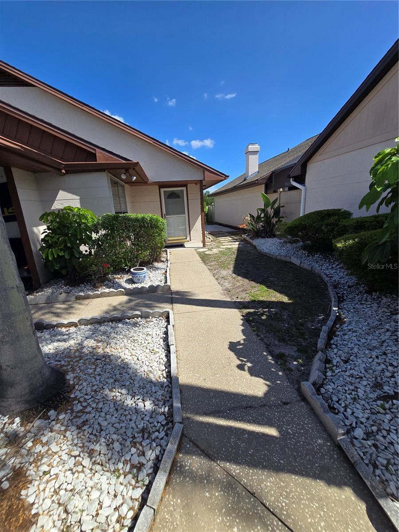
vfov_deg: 106.2
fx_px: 200
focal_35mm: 13
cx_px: 200
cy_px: 266
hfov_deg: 89.9
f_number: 2.2
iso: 50
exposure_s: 1/2277
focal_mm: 2.2
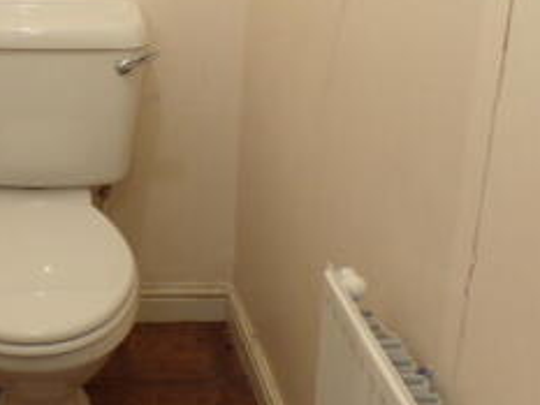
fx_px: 936
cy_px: 84
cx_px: 38
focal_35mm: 60
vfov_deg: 24.1
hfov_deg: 30.5
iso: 182
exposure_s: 1/34
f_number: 3
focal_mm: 4.3
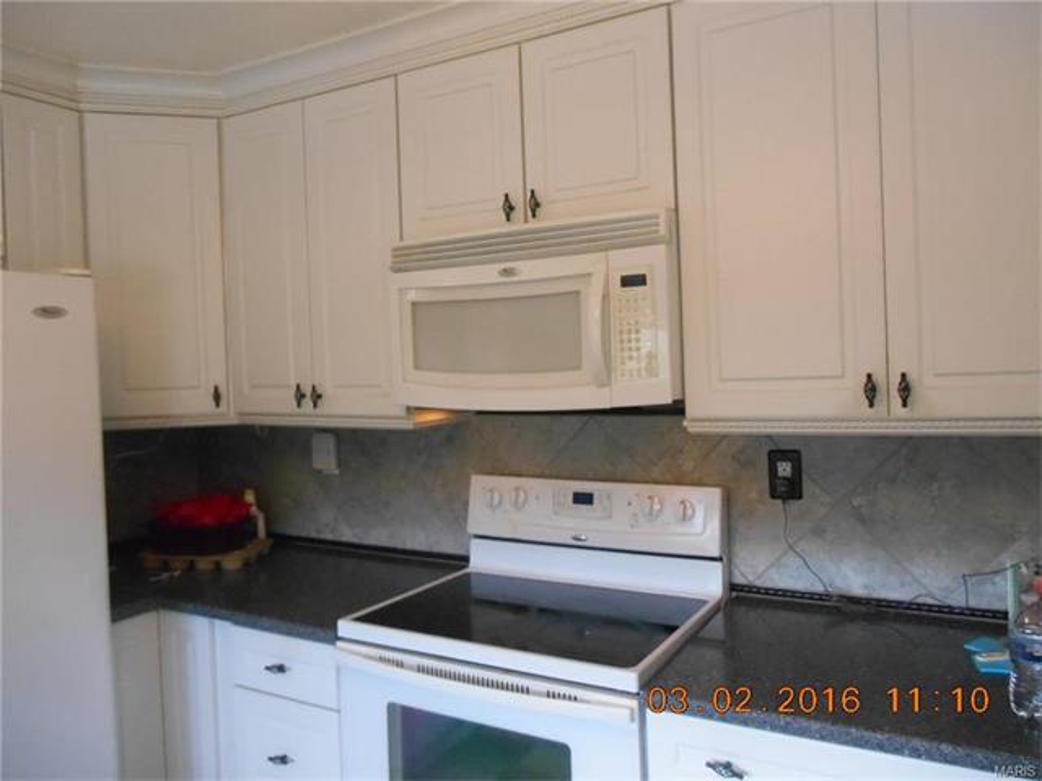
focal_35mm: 26
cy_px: 390
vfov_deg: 53.1
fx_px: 783
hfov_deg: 67.3
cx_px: 521
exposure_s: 1/160
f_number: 3.4
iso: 800
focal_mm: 4.7
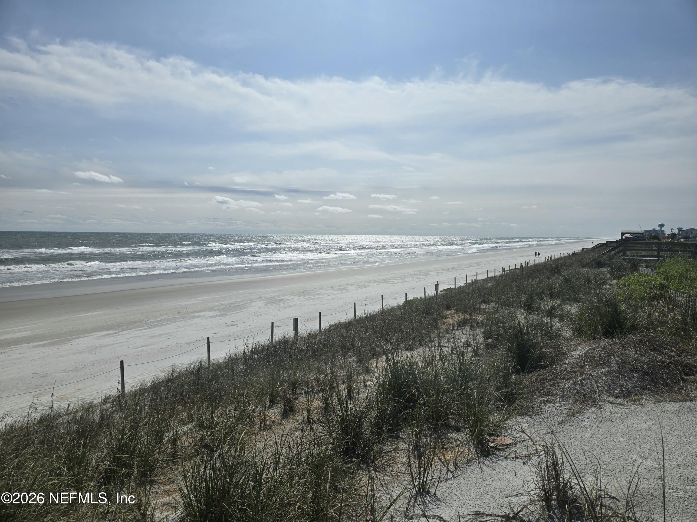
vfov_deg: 58.9
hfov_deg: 73.9
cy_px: 261
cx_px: 348
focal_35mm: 23
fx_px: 463
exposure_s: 1/6032
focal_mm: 5.4
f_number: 1.8
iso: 25
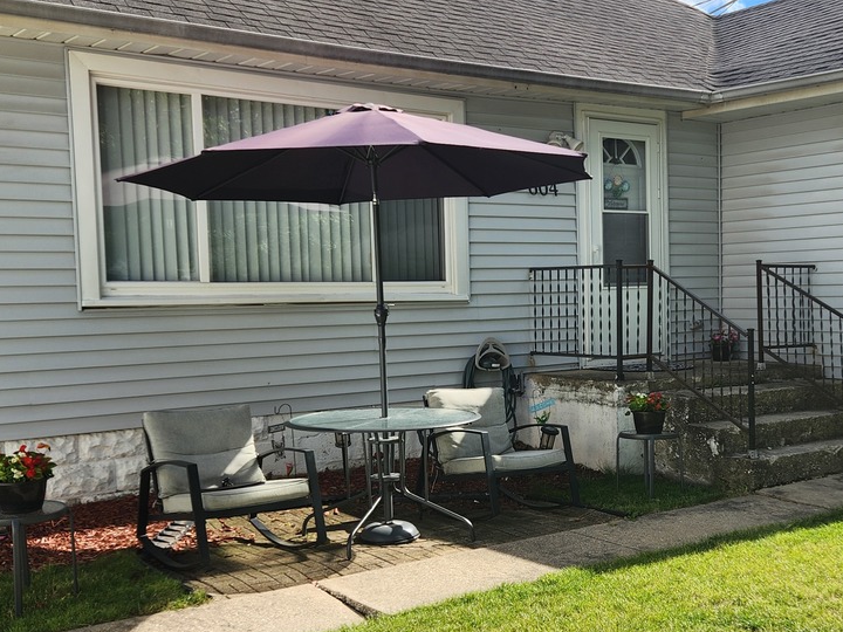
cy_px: 387
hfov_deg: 40.6
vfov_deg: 31.4
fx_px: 1120
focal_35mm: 46
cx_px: 580
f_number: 1.8
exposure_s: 1/1167
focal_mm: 5.4
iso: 20
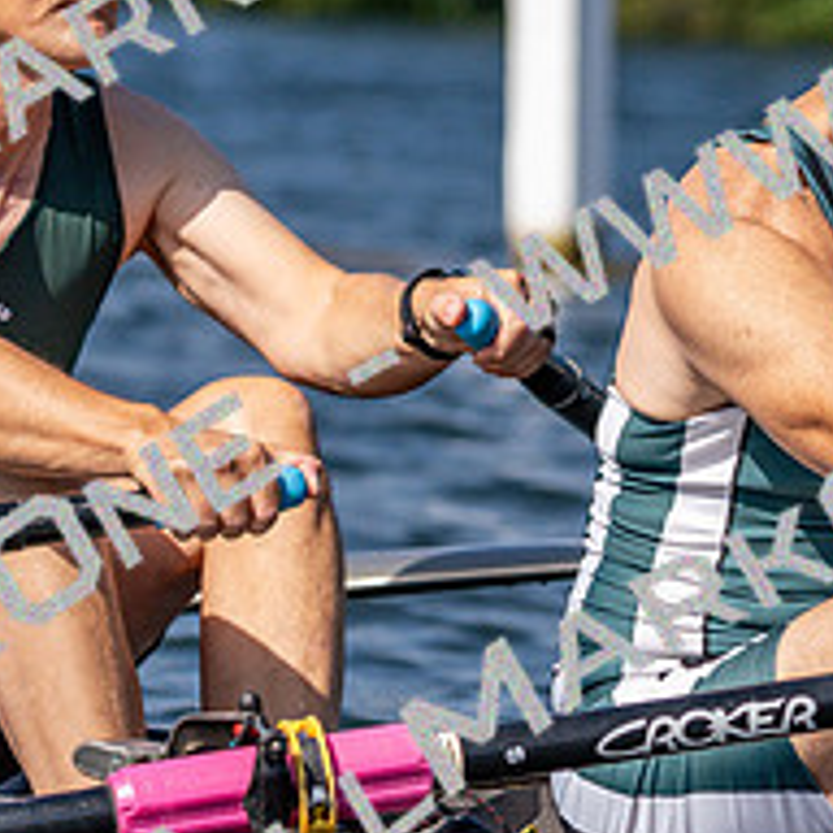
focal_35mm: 513
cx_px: 1007
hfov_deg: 3.4
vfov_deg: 3.4
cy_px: 345
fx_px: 13967
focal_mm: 200
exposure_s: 1/2000
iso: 200
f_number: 5.6
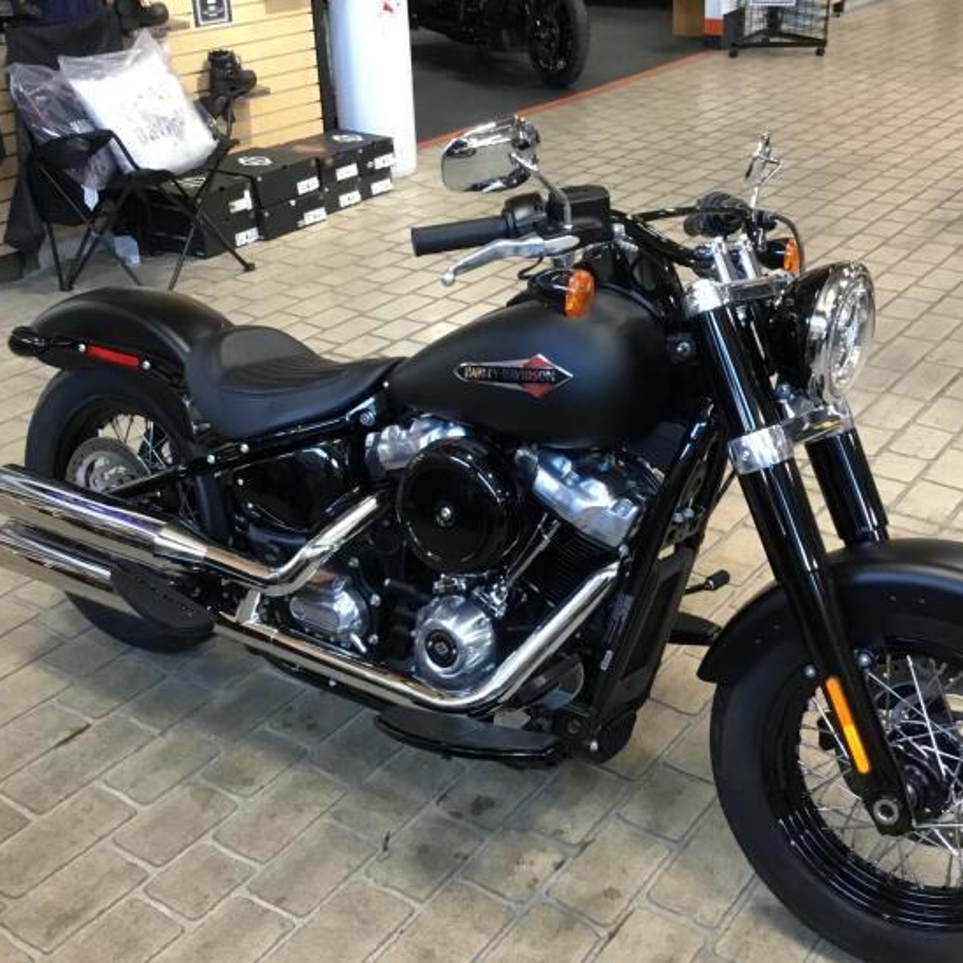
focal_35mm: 40
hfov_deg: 41.8
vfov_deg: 41.8
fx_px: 1259
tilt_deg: -27.0
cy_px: 513
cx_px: 545
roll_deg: -0.4
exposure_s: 1/30
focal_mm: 3.3
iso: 160
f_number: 2.4
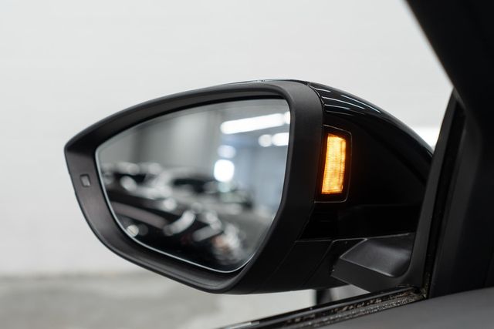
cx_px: 247
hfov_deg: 46.4
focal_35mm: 42
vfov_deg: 31.9
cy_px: 164
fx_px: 576
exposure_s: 1/40
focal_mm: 28
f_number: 3.2
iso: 200
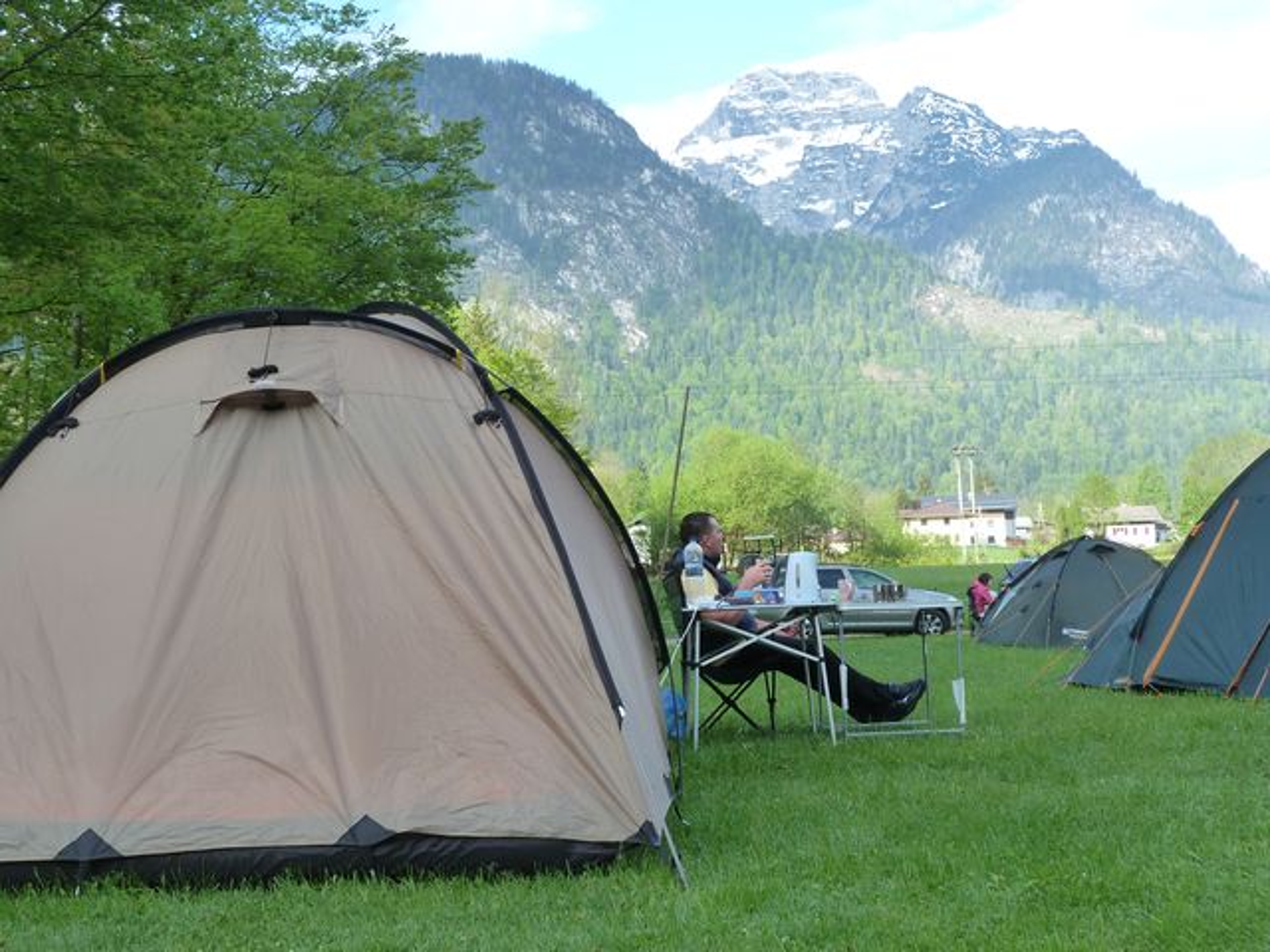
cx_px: 635
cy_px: 476
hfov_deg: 46.8
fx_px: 1468
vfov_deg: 36.0
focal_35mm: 40
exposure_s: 1/100
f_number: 4
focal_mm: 6.5
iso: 125
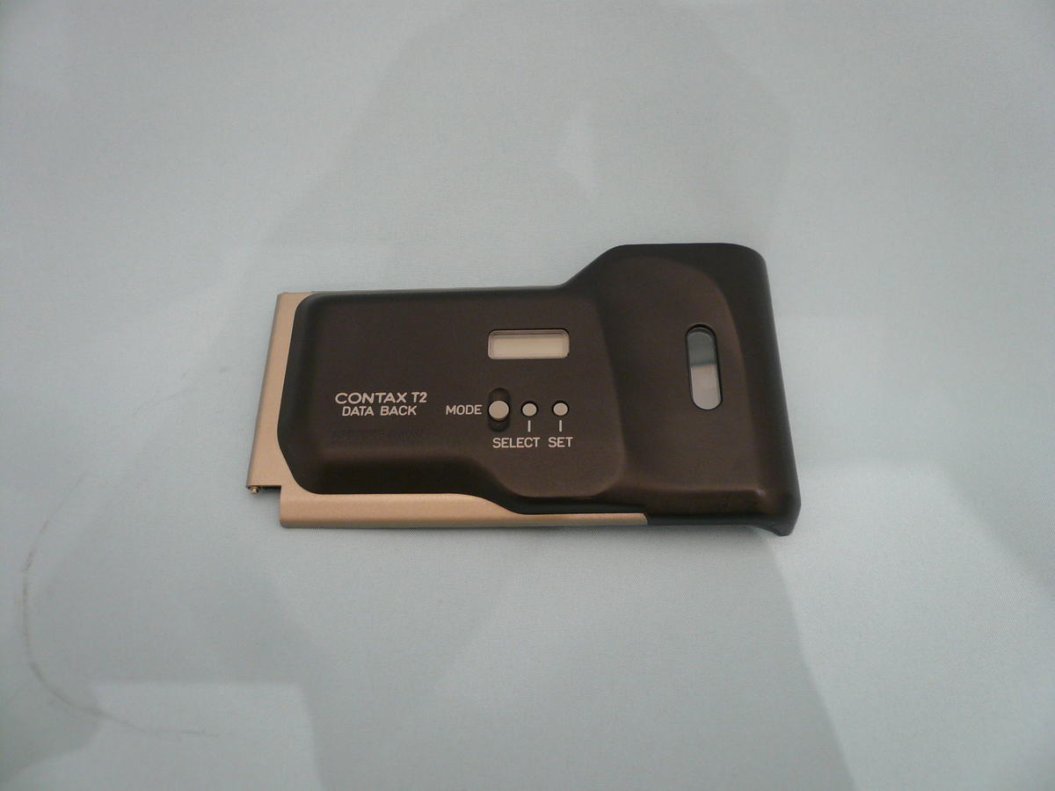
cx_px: 528
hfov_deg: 63.4
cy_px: 396
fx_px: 853
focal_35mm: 28
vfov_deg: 49.7
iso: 100
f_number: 2.8
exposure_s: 1/15
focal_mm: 4.6
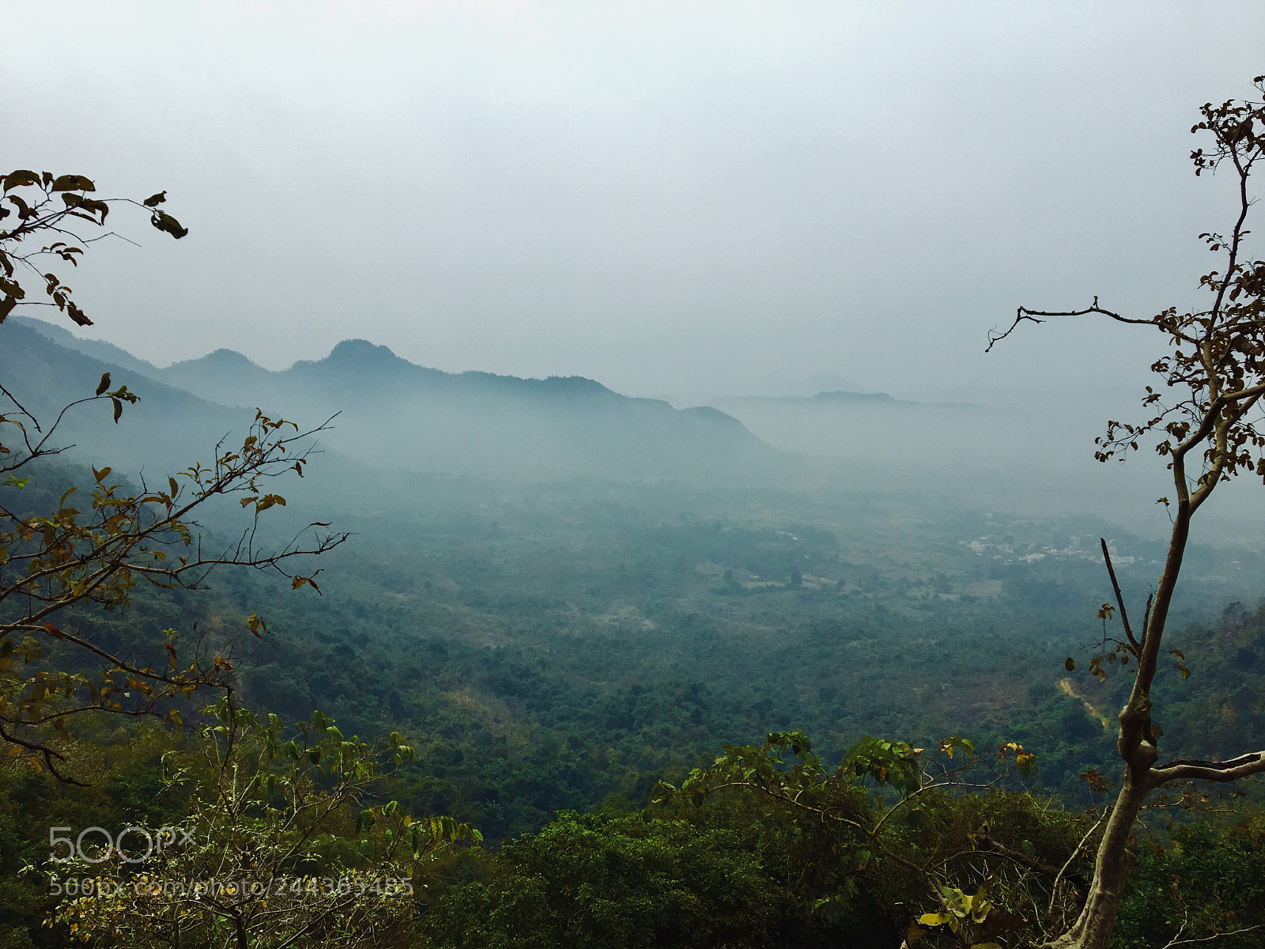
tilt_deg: -2.7
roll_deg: -1.3
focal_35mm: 29
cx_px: 632
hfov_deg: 61.7
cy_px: 474
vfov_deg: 48.2
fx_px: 1060
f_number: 2.2
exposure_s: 1/1479
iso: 25
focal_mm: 4.15
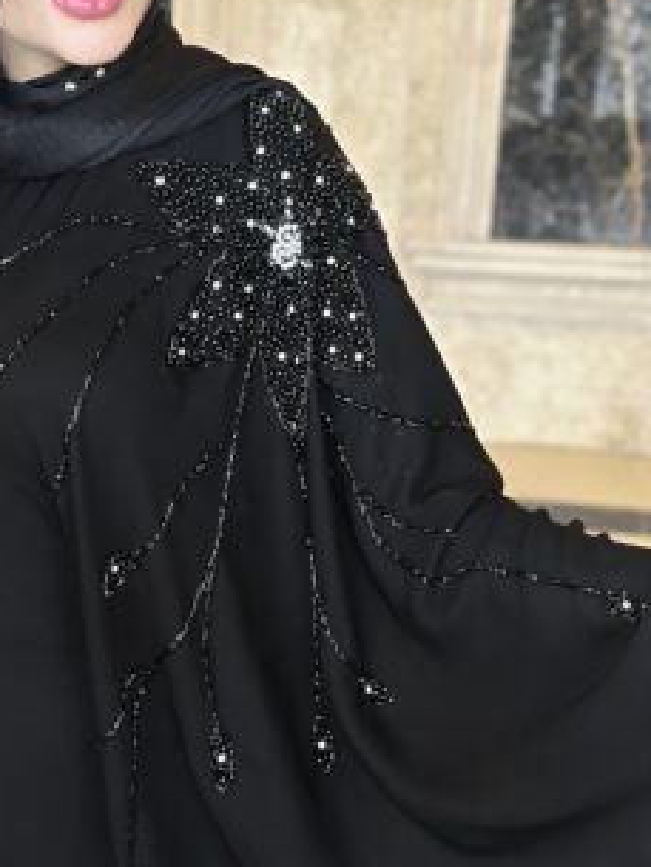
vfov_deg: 30.7
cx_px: 259
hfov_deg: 23.3
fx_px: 1579
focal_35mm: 63
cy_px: 503
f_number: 1.78
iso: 160
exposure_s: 1/50
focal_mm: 6.86
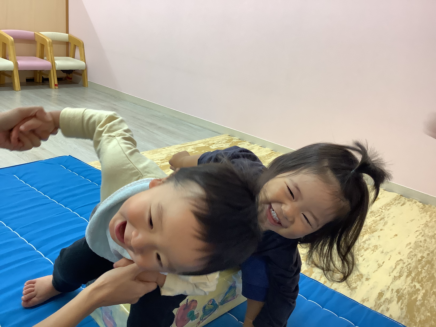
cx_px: 218
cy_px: 164
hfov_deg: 58.4
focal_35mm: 31
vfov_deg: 45.4
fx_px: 390
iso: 125
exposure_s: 1/50
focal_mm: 3.3
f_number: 2.4
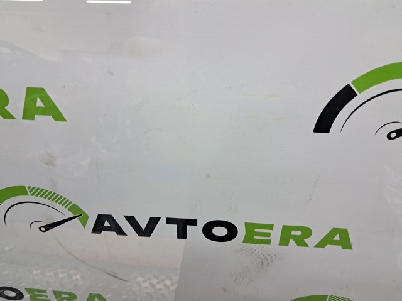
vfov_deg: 51.3
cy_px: 150
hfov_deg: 65.4
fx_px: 313
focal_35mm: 27
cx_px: 201
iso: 160
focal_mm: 4
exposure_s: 1/50
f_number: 1.8
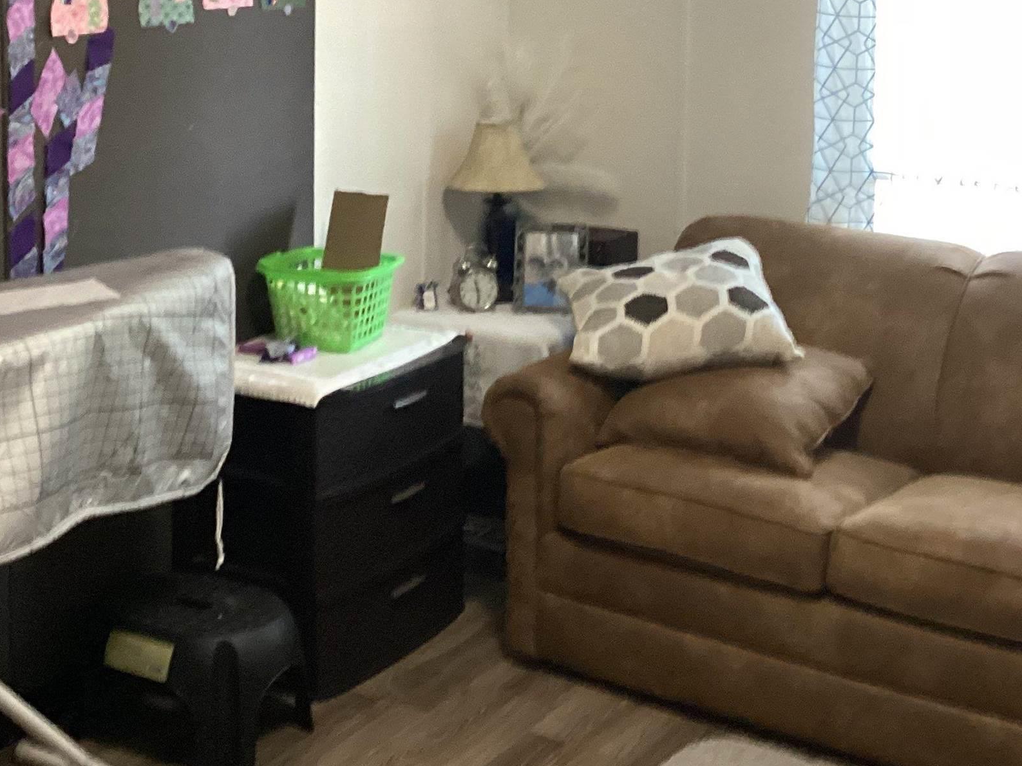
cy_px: 68
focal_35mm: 60
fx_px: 1771
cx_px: 409
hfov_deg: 32.1
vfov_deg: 23.7
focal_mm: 3.3
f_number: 2.4
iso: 250
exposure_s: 1/40
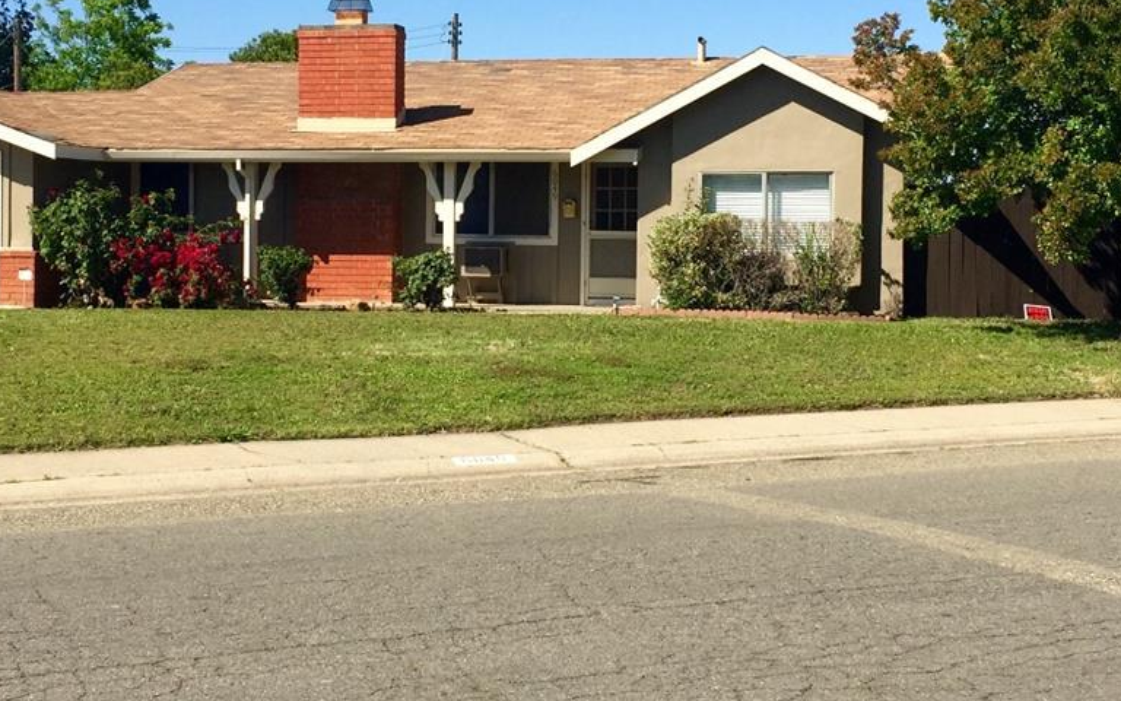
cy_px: 283
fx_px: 1833
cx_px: 542
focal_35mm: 60
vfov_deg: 21.6
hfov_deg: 34.0
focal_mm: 4.15
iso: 32
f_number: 2.2
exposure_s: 1/1721
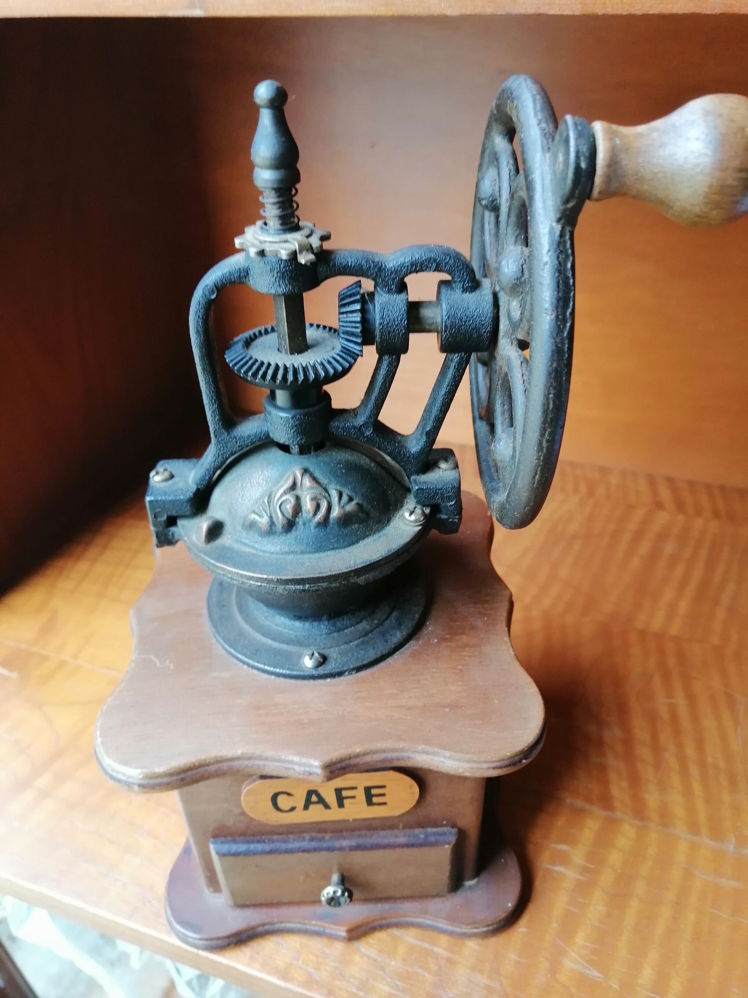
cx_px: 374
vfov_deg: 67.3
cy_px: 499
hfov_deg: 53.1
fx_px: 749
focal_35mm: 26
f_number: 1.8
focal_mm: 3.96
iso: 160
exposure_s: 1/33.3
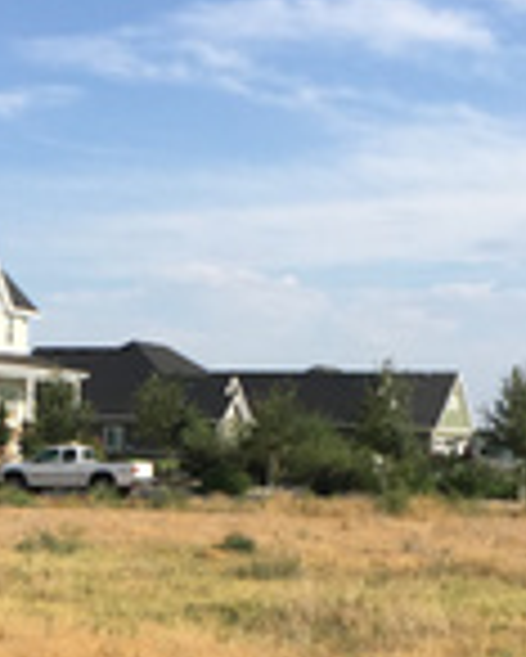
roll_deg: -2.2
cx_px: 4
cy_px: 652
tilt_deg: -7.9
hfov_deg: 16.2
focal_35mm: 93
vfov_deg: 20.0
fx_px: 1808
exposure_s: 1/2198
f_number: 2.2
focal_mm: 4.15
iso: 32
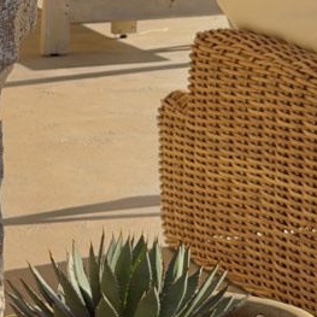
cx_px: 662
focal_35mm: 258
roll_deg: -0.3
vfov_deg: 6.7
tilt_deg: -6.6
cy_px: -47
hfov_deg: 6.6
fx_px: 2673
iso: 64
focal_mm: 6.76
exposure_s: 1/3096
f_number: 1.78
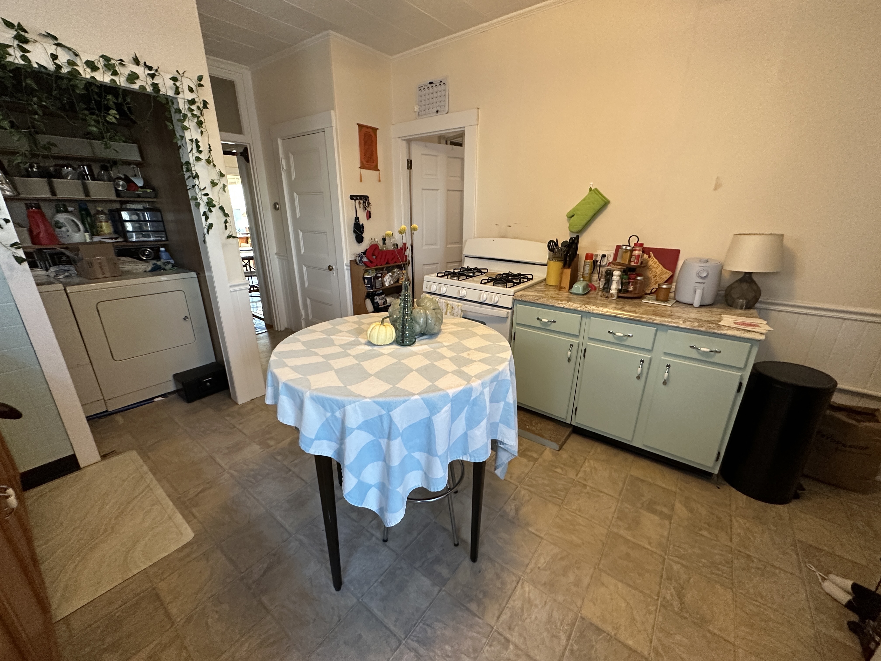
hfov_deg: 102.1
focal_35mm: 14
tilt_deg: -19.0
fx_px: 356
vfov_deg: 85.7
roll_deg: -1.3
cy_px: 330
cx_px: 440
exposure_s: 1/60
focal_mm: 2.22
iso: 500
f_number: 2.2
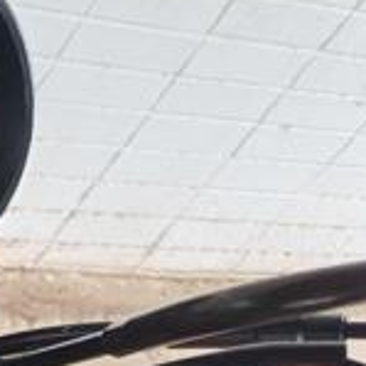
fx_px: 1136
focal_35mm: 95
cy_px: 481
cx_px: -312
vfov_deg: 17.2
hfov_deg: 15.5
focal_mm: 4.65
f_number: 1.8
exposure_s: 1/50
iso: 80
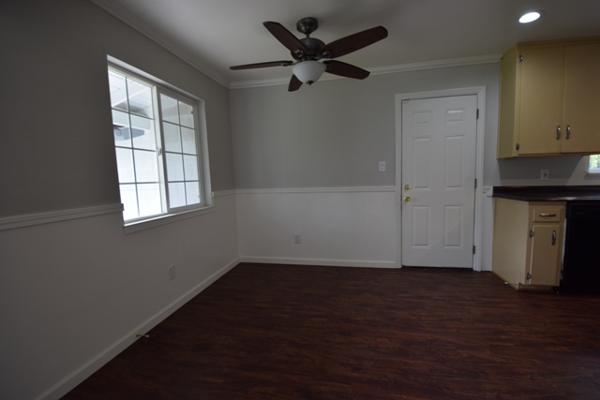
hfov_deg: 100.4
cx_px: 300
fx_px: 250
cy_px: 200
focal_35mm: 15
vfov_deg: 77.4
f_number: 4.5
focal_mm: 10
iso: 400
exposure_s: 1/80
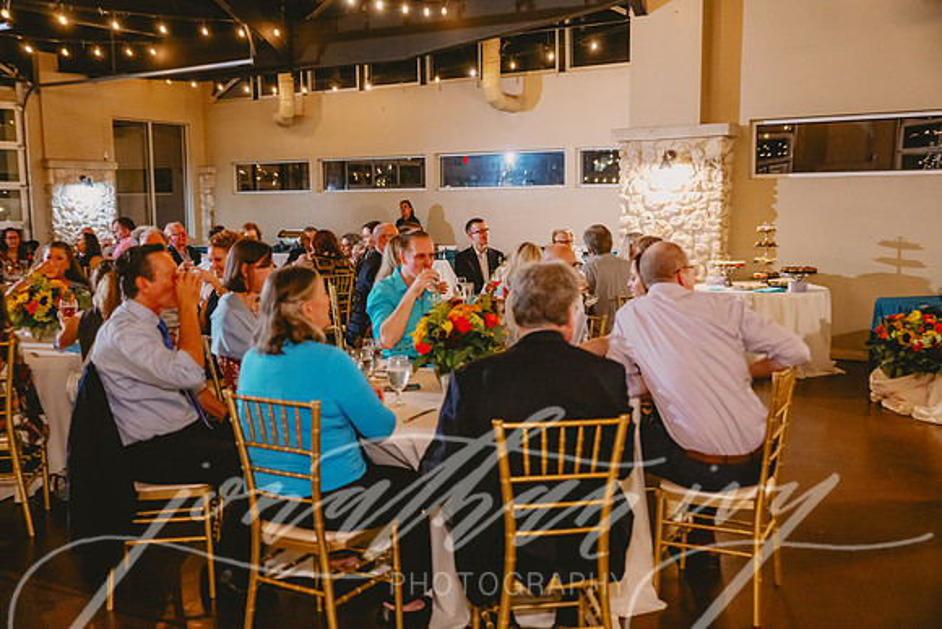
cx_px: 471
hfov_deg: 56.5
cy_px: 314
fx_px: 877
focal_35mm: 34
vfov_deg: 39.4
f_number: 2.8
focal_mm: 33.5
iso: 3200
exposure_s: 1/100
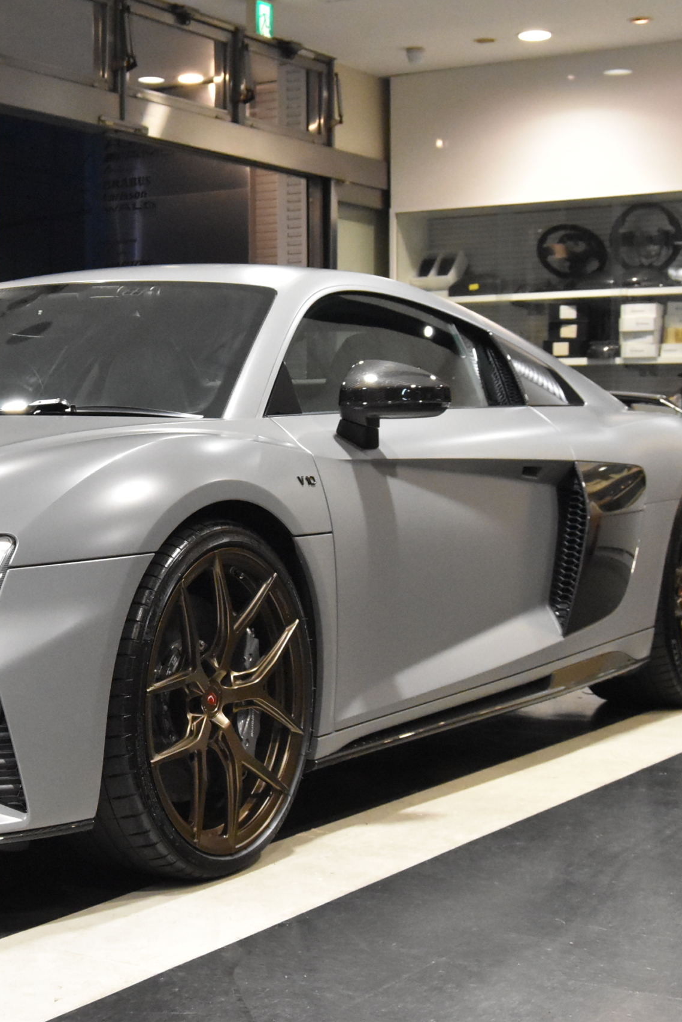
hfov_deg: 21.0
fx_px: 1790
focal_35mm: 63
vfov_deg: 31.9
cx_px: 44
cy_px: 511
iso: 5600
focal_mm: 28
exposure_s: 1/50
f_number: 8
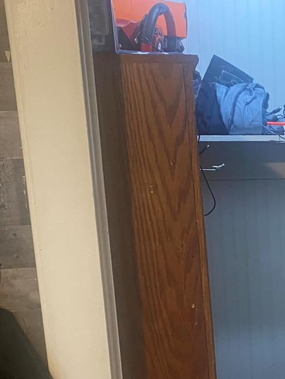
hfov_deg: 23.2
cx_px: 321
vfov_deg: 31.6
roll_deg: +2.0
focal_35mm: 59
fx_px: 647
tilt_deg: -13.6
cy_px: 317
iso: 320
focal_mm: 4.25
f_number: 1.8
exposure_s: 1/60
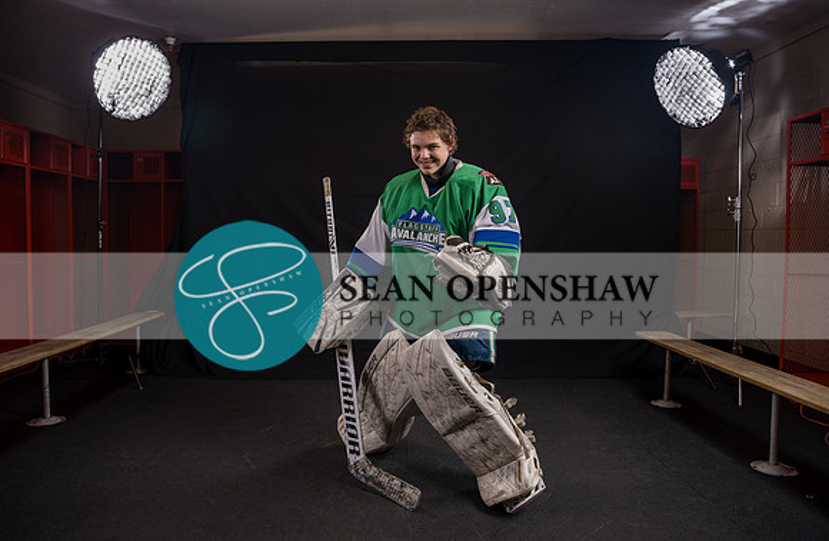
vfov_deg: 51.5
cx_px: 409
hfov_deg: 73.0
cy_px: 261
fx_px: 560
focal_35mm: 24
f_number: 3.5
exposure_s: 1/160
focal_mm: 24
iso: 80
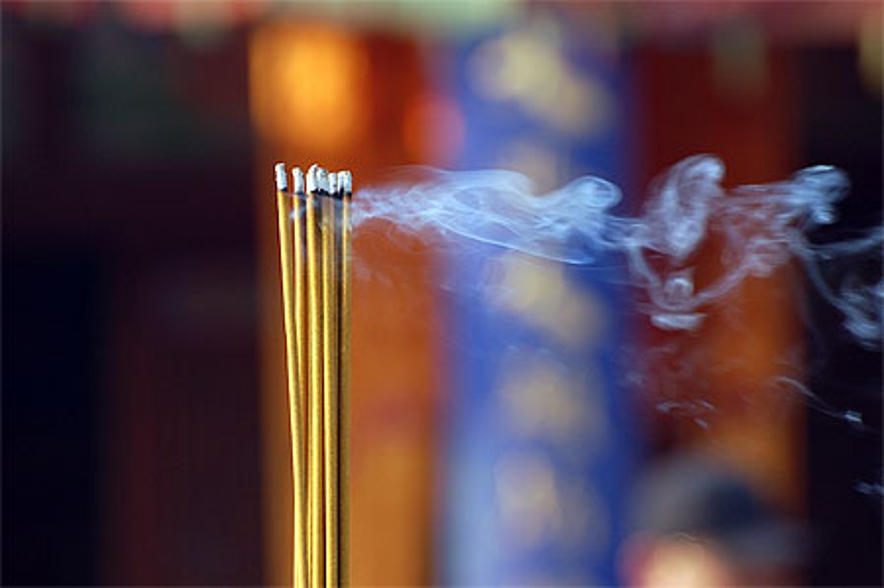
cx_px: 442
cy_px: 294
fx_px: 6807
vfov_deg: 4.9
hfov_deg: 7.4
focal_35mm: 278
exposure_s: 1/100
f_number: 5.3
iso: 200
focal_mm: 185
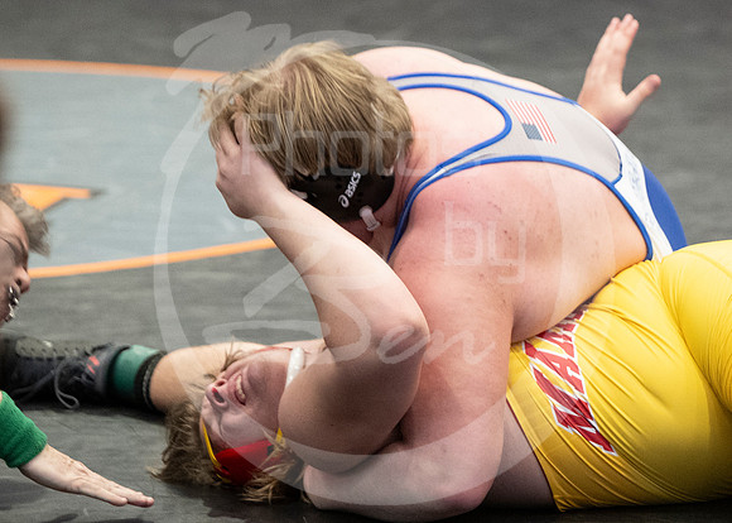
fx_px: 5470
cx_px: 571
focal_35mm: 263
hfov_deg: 7.6
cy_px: 420
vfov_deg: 5.5
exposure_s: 1/1000
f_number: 2.8
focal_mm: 102
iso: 3200
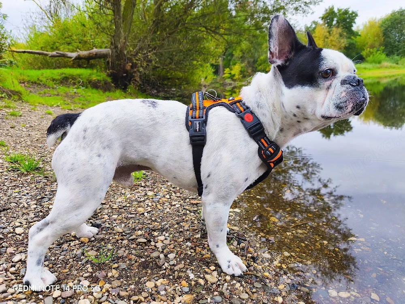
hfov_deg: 73.9
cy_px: 152
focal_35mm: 23
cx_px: 202
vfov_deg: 58.9
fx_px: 269
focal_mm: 6.18
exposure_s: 1/120
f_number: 1.65
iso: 64
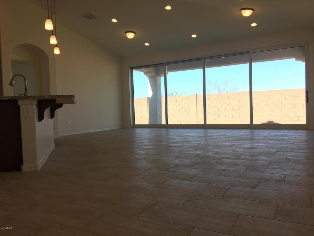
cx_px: 157
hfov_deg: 61.7
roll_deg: +1.2
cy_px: 118
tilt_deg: -1.8
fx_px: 263
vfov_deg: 48.2
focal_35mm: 29
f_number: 2.2
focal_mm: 4.15
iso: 25
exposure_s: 1/187
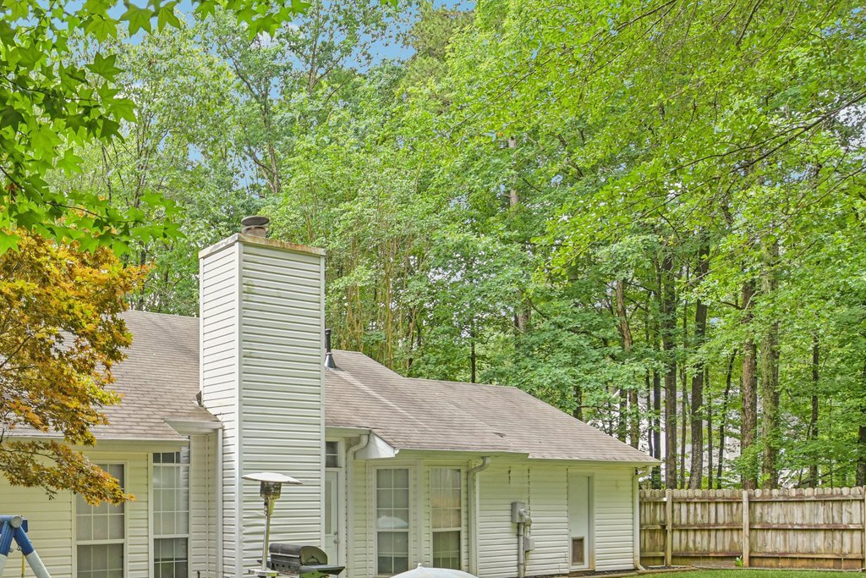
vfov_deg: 38.7
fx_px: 770
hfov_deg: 52.8
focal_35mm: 32
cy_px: 502
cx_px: 114
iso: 400
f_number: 8
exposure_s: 1/80
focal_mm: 16
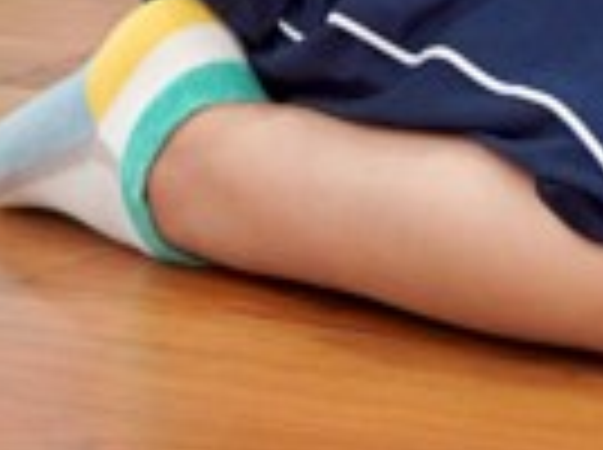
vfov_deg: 1.1
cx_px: 292
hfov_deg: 1.5
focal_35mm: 1294
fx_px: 22501
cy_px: -896
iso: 4000
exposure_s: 1/250
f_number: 4
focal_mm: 200
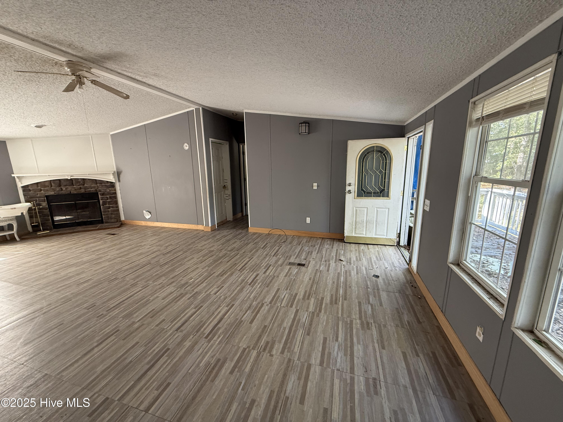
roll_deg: +1.1
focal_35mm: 14
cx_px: 282
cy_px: 211
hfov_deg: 102.1
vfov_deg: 85.7
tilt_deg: -11.2
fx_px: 228
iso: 250
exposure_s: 1/99
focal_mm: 2.22
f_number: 2.2
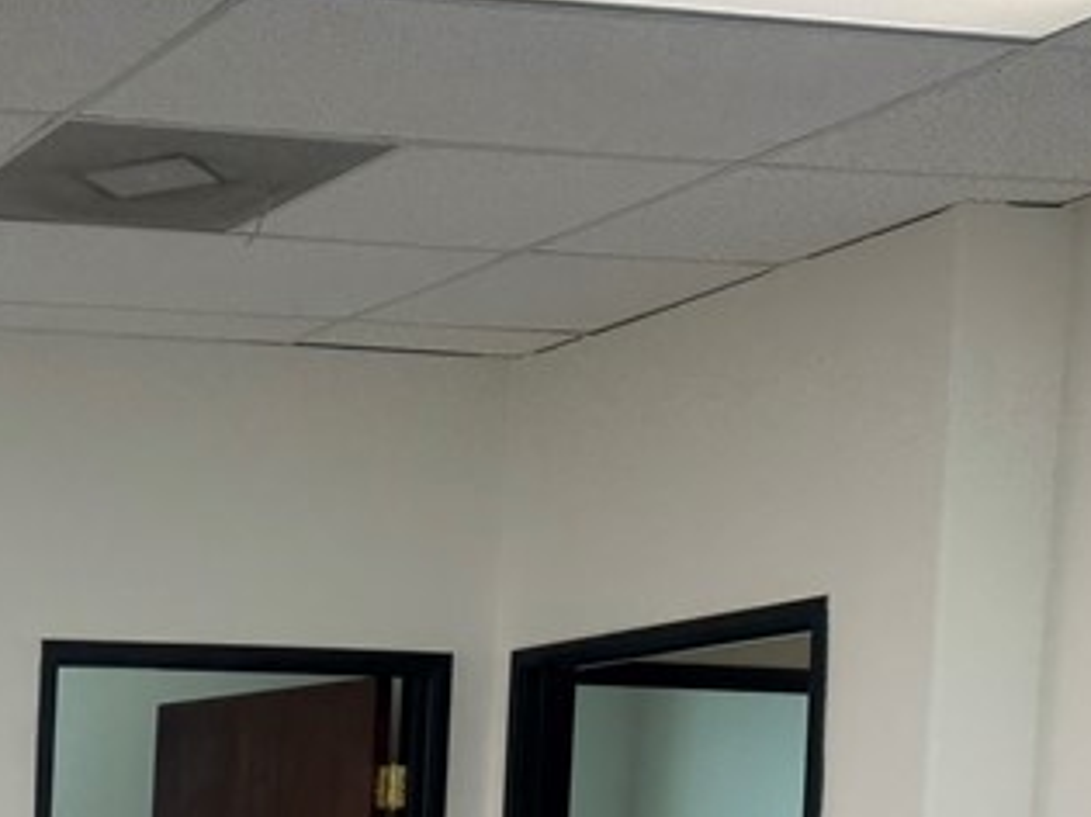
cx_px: -634
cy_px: 1066
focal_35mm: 78
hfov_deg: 20.6
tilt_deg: -4.0
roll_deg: -1.4
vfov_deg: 17.7
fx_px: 2457
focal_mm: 6.76
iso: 64
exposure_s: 1/120
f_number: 1.78
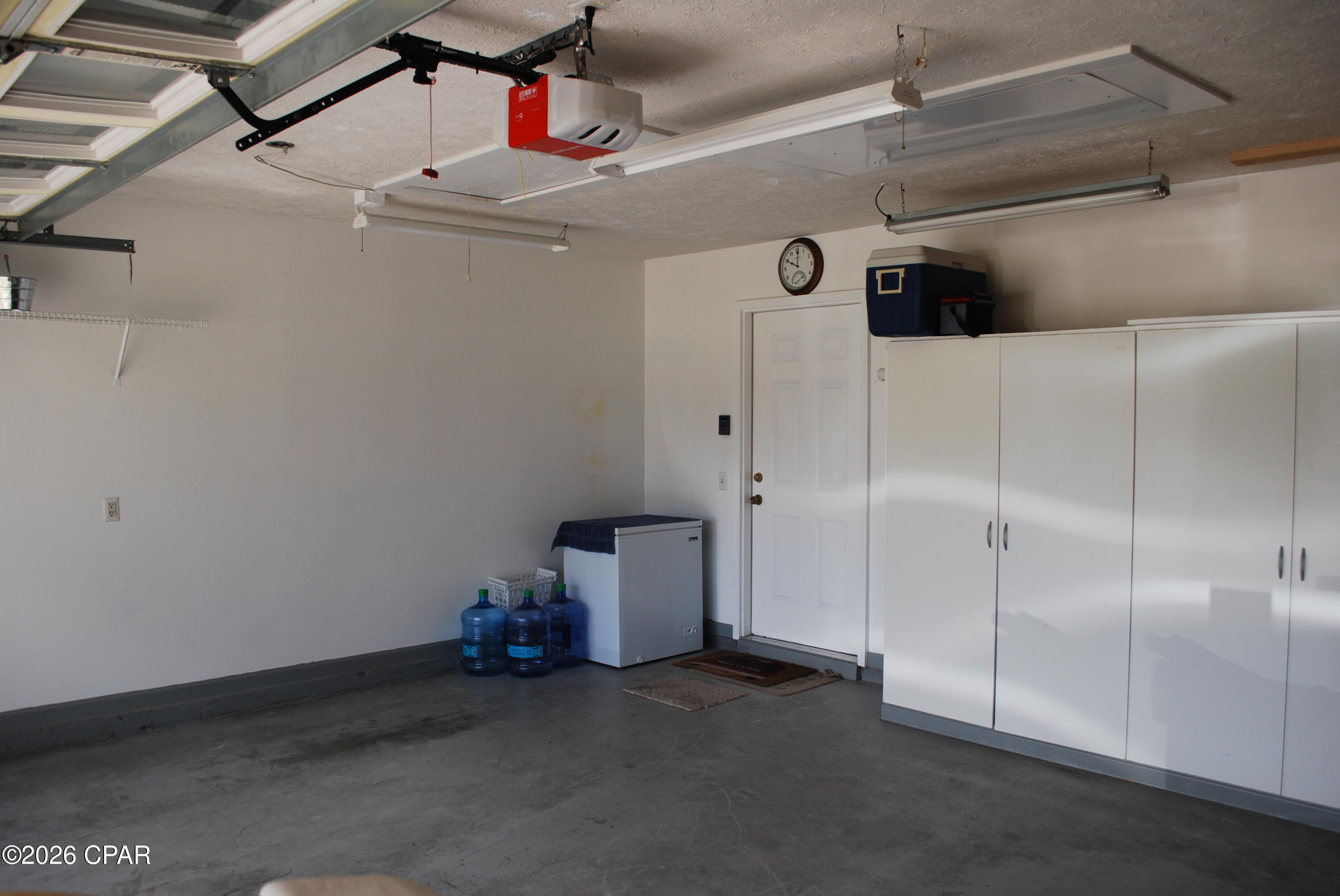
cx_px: 670
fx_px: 1006
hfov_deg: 67.3
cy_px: 448
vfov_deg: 48.0
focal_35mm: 27
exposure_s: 1/125
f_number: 5.6
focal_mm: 18
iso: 125
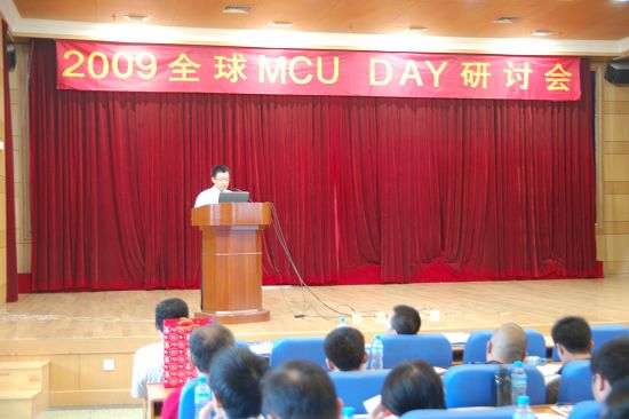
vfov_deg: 26.5
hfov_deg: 38.9
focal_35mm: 51
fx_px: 891
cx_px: 314
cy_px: 210
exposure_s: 1/15
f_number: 2.8
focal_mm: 34
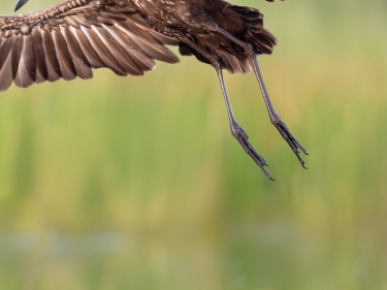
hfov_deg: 2.1
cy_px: 18
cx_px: -4
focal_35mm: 924
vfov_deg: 1.6
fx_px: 10327
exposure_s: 1/2500
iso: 2500
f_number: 2.8
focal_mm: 300
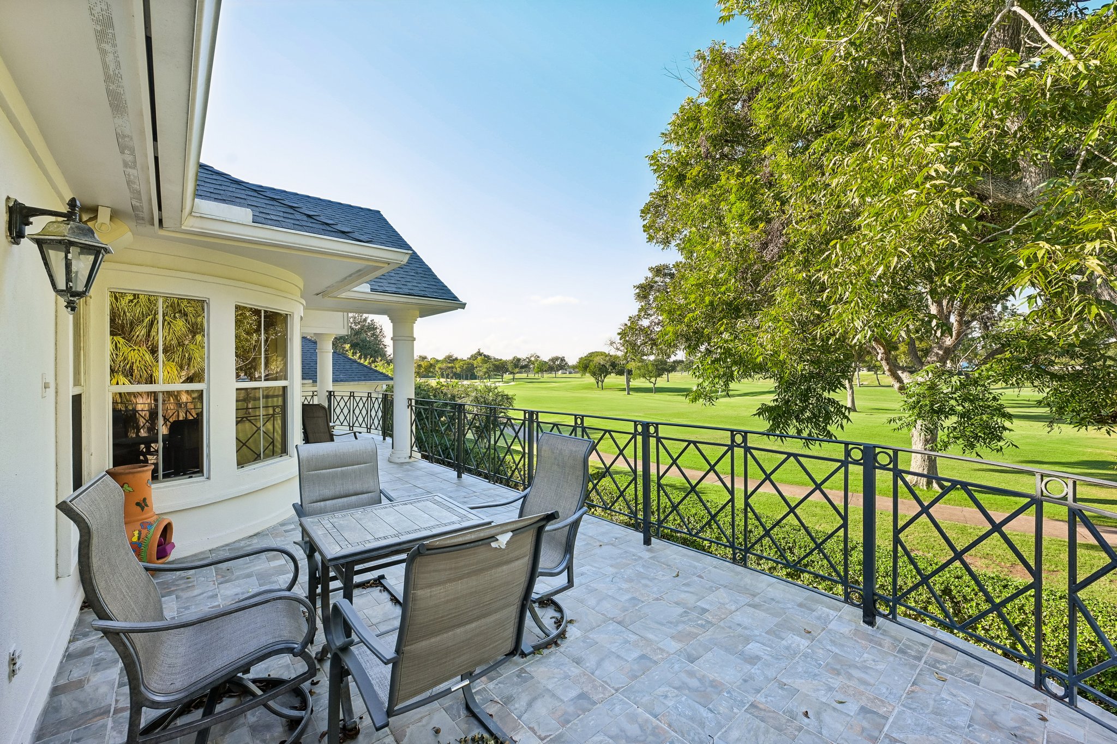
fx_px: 434
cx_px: 558
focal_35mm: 14
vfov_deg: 81.2
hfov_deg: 104.3
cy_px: 372
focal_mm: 14
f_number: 8
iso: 400
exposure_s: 1/160
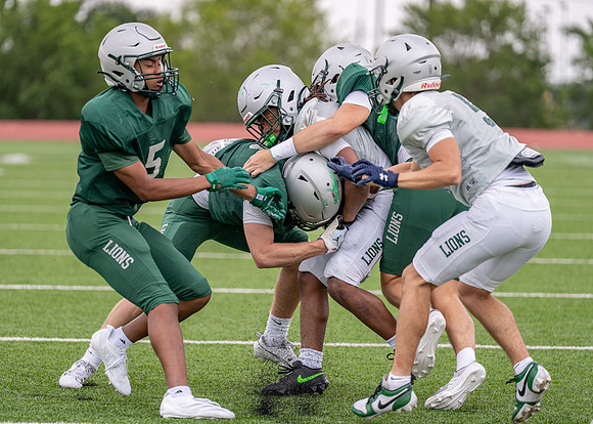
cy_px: 214
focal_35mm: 205
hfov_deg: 9.8
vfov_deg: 7.0
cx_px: 256
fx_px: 3458
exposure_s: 1/2500
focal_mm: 176
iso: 250
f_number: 2.8
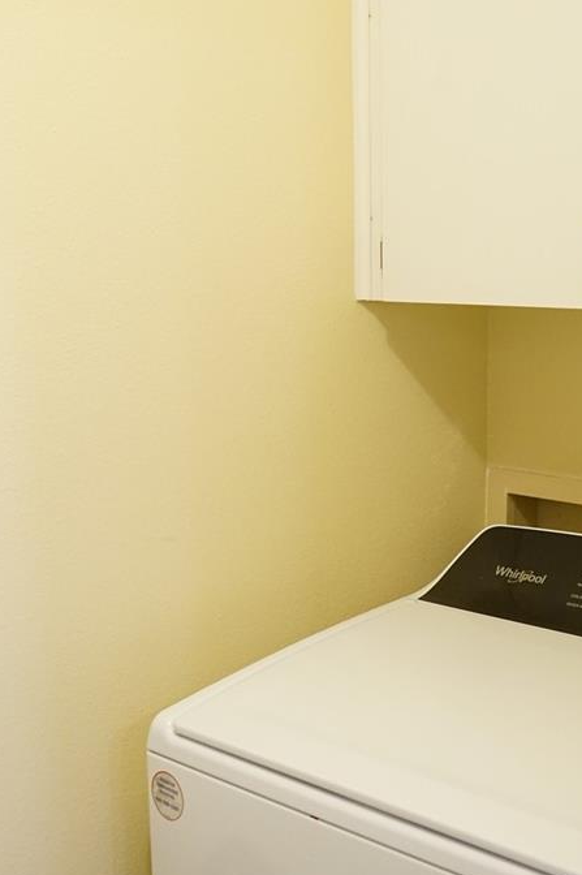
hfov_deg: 27.0
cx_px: 284
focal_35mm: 50
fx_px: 1214
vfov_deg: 39.6
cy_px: 424
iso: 3200
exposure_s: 1/60
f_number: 6.3
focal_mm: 28
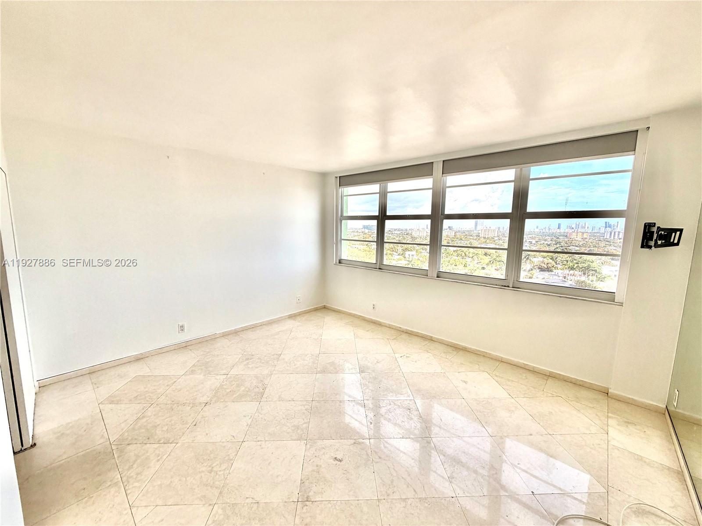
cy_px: 263
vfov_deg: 85.7
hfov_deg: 102.1
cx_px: 351
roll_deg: +0.1
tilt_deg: -8.4
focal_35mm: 14
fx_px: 284
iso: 40
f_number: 2.2
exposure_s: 1/245
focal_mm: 2.22
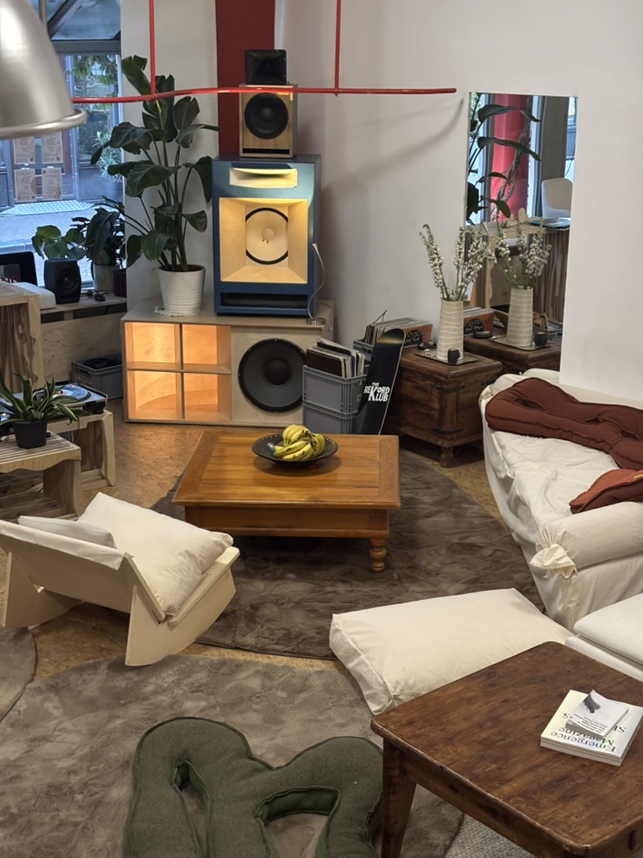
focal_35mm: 52
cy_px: 429
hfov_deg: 28.0
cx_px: 322
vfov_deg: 36.8
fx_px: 1288
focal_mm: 5.96
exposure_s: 1/30
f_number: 1.6
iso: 400
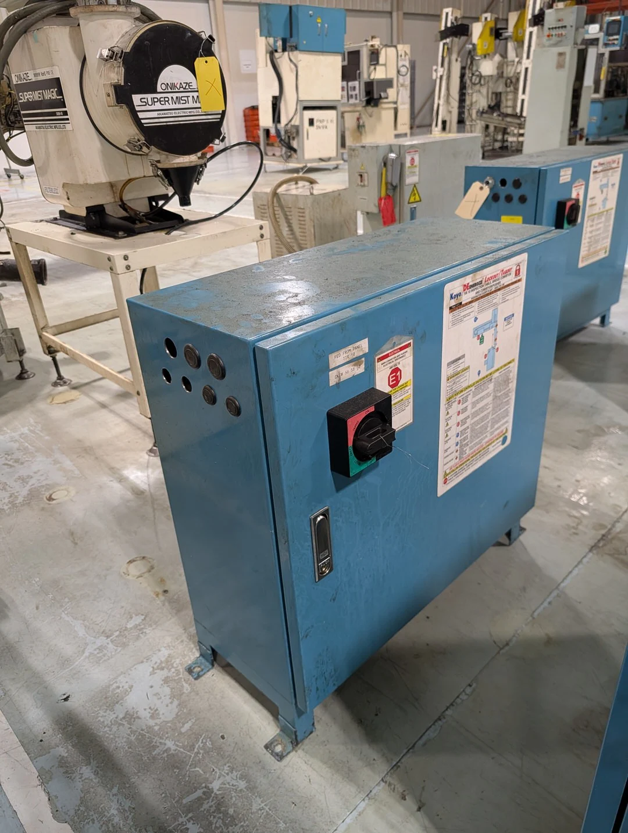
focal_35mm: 24
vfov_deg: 71.5
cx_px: 314
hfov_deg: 56.9
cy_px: 416
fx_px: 579
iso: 483
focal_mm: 6.9
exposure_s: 1/352
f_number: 1.68
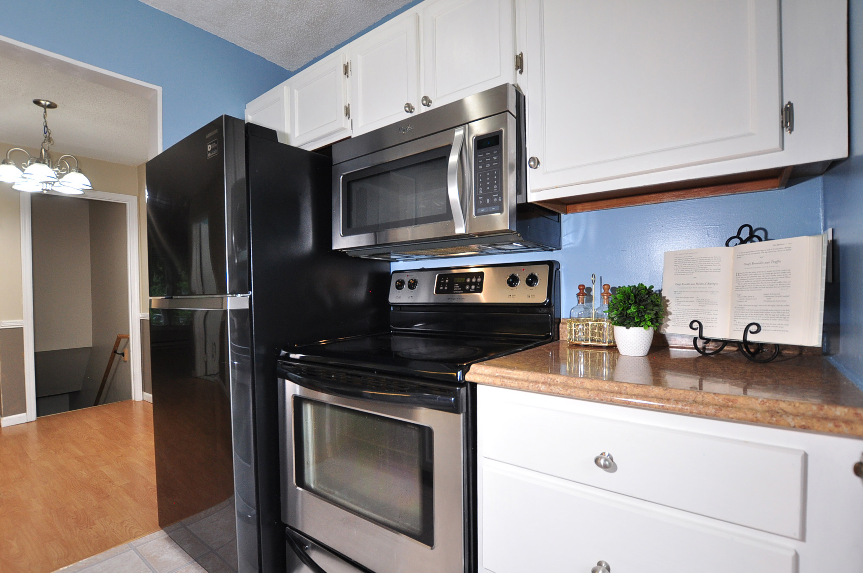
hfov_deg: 96.8
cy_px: 296
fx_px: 383
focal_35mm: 16
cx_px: 422
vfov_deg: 73.6
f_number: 4.5
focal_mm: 10
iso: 400
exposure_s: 1/60
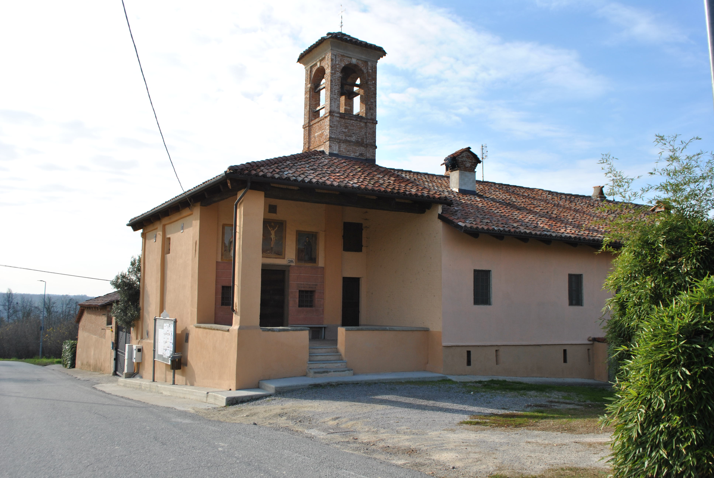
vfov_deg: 43.7
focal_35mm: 30
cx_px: 357
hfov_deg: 61.9
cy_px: 239
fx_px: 596
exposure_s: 1/250
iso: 100
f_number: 7.1
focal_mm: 20
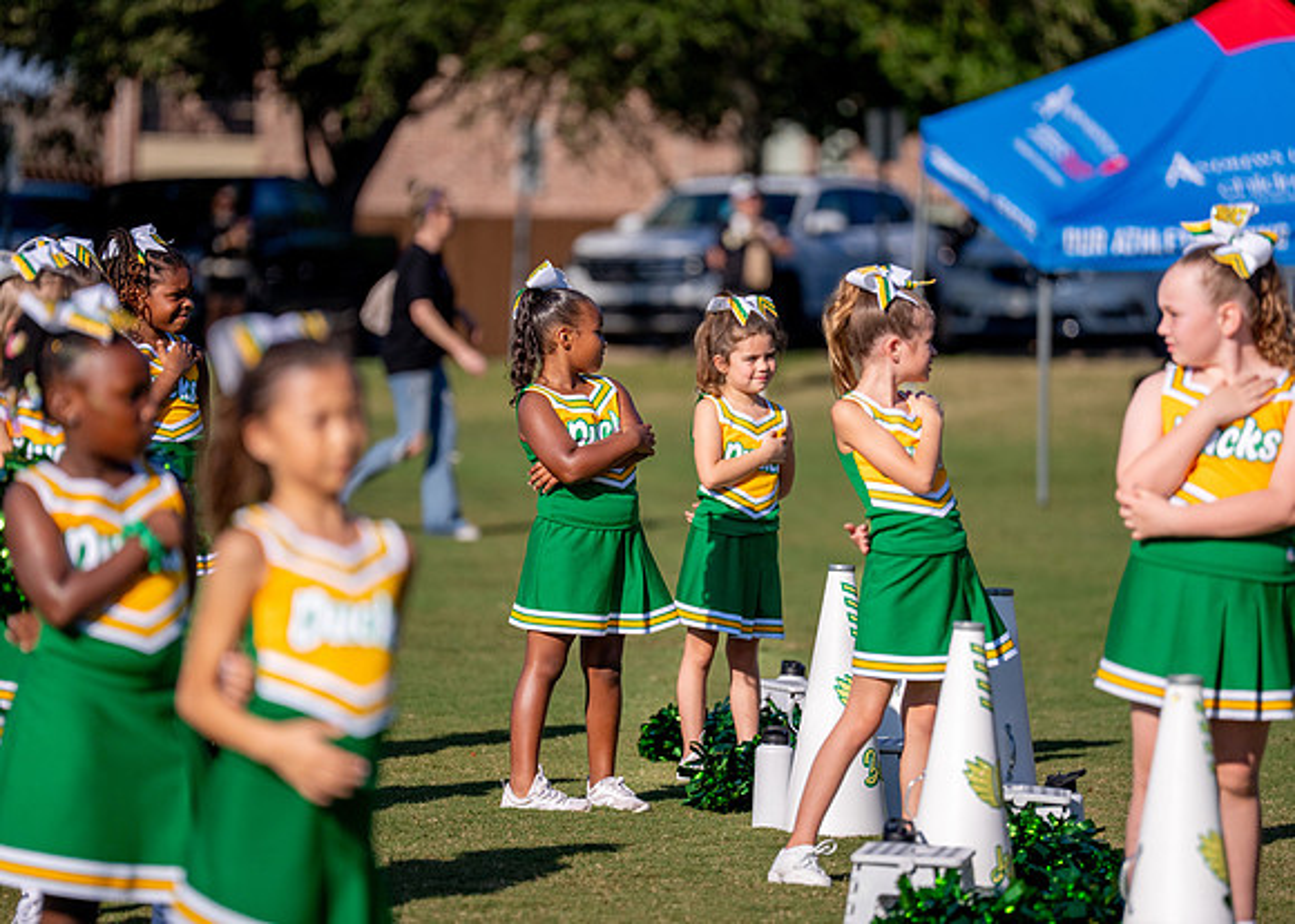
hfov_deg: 9.2
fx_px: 8071
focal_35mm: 220
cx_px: 648
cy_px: 453
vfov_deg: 6.6
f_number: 2.8
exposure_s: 1/12800
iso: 320
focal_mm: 200
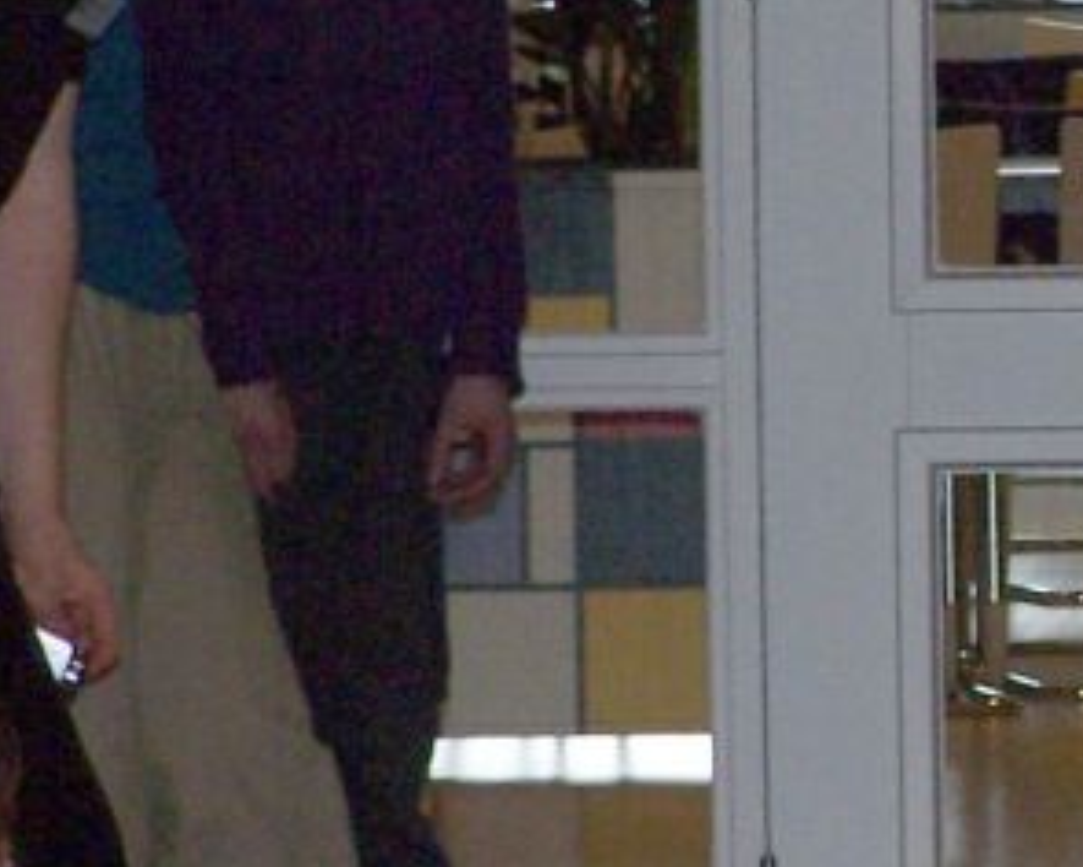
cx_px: 1729
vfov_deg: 2.7
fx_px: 18366
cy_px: 404
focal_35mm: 573
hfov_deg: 3.4
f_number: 3.2
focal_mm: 28
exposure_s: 1/125
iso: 140
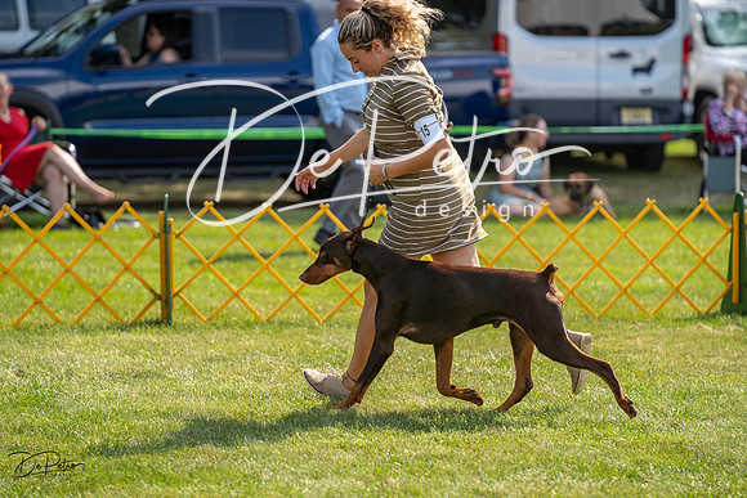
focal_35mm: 200
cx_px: 374
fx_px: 4151
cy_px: 249
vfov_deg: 6.9
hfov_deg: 10.3
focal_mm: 200
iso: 200
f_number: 3.5
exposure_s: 1/1600
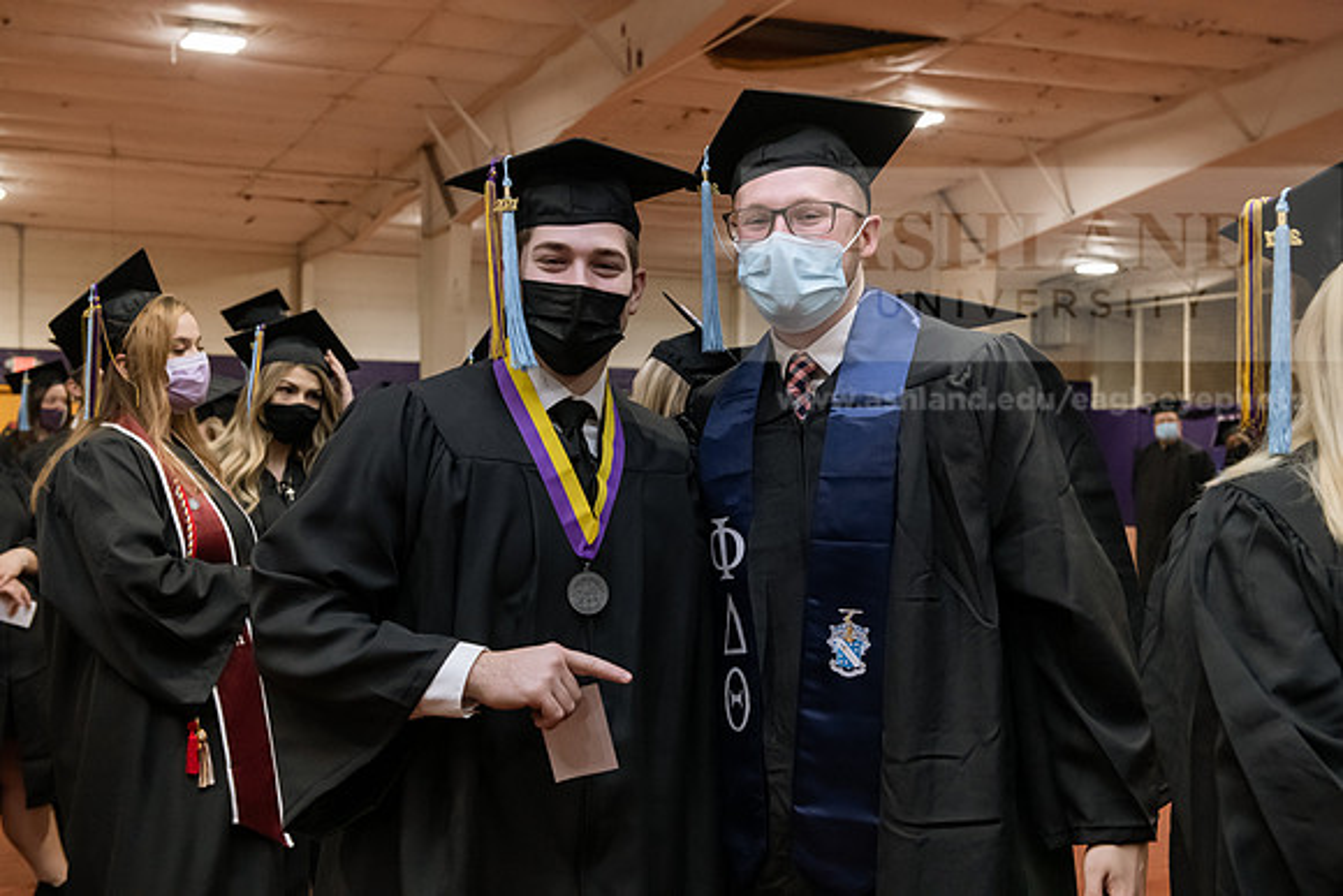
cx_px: 672
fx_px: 1791
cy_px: 448
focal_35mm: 48
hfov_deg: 41.1
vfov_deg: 28.1
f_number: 5.6
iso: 2500
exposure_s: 1/160
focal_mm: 48
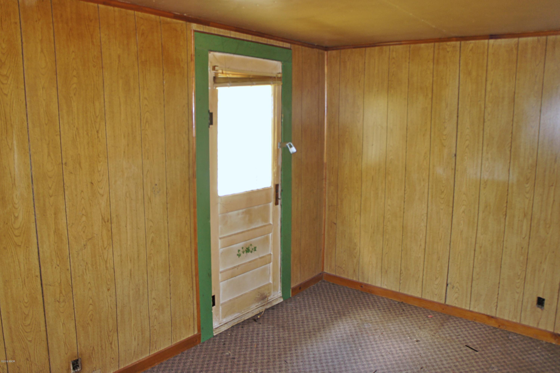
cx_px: 280
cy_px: 186
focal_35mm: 27
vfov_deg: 47.9
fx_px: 420
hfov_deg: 67.4
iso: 500
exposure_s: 1/30
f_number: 3.5
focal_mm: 18
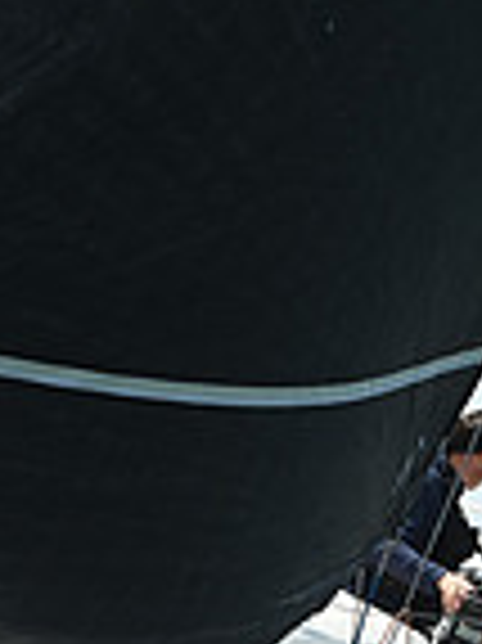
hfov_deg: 2.7
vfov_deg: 3.6
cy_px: 664
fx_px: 10171
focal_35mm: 547
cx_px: -293
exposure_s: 1/1000
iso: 320
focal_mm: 140
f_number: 7.1
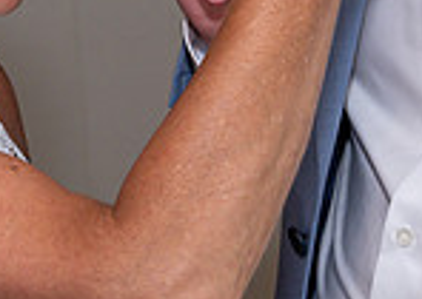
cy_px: -142
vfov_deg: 5.9
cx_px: 185
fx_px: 2894
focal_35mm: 242
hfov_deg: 8.3
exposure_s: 1/250
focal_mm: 57
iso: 500
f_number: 7.1
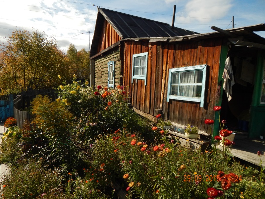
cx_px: 132
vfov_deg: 61.1
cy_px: 100
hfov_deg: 76.4
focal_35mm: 22
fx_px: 168
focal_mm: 4
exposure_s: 1/1500
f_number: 6
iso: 200
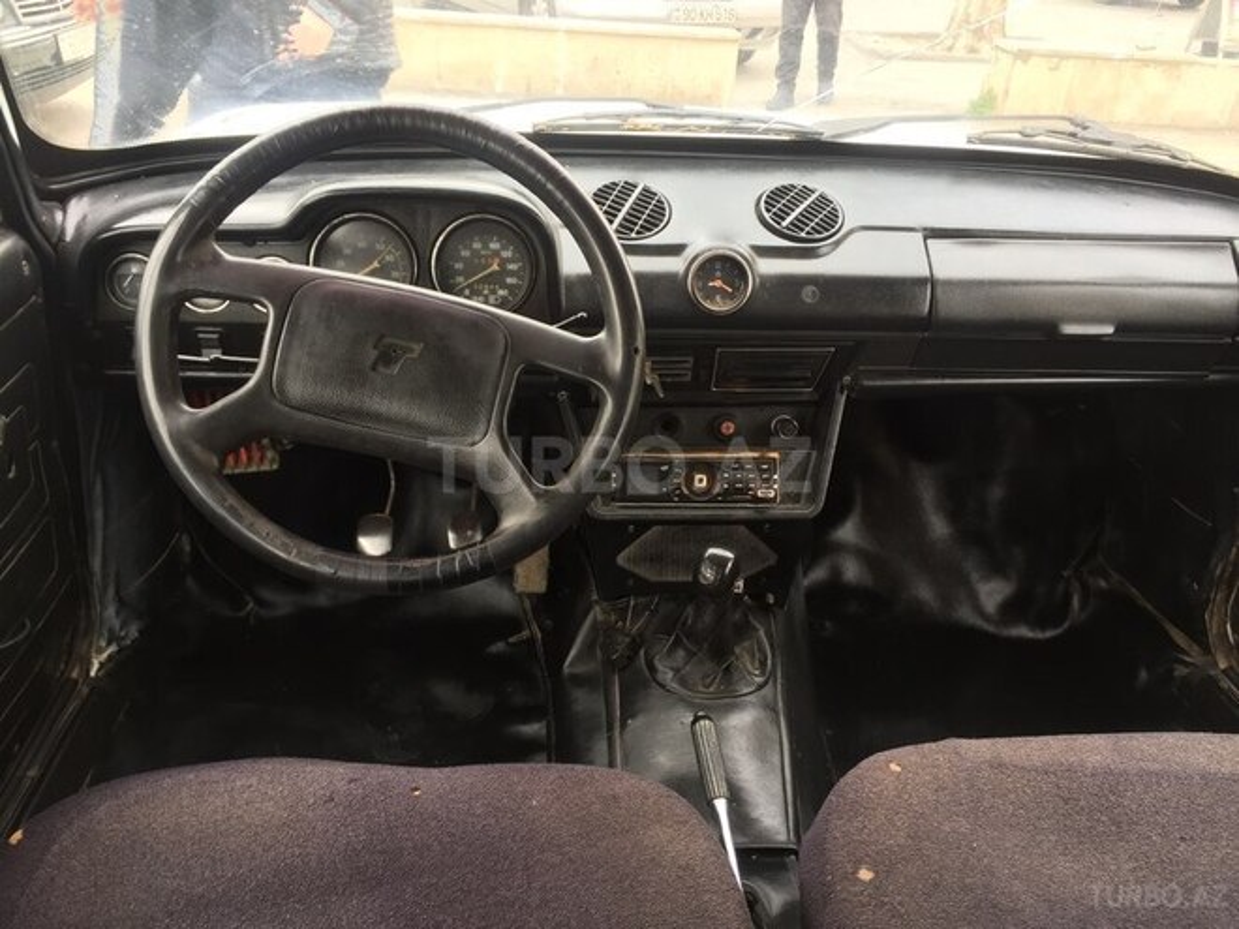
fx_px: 1038
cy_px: 464
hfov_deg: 61.7
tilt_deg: -31.6
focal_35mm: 29
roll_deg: -4.2
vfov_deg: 48.2
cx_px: 620
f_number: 2.2
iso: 40
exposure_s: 1/50
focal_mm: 4.15
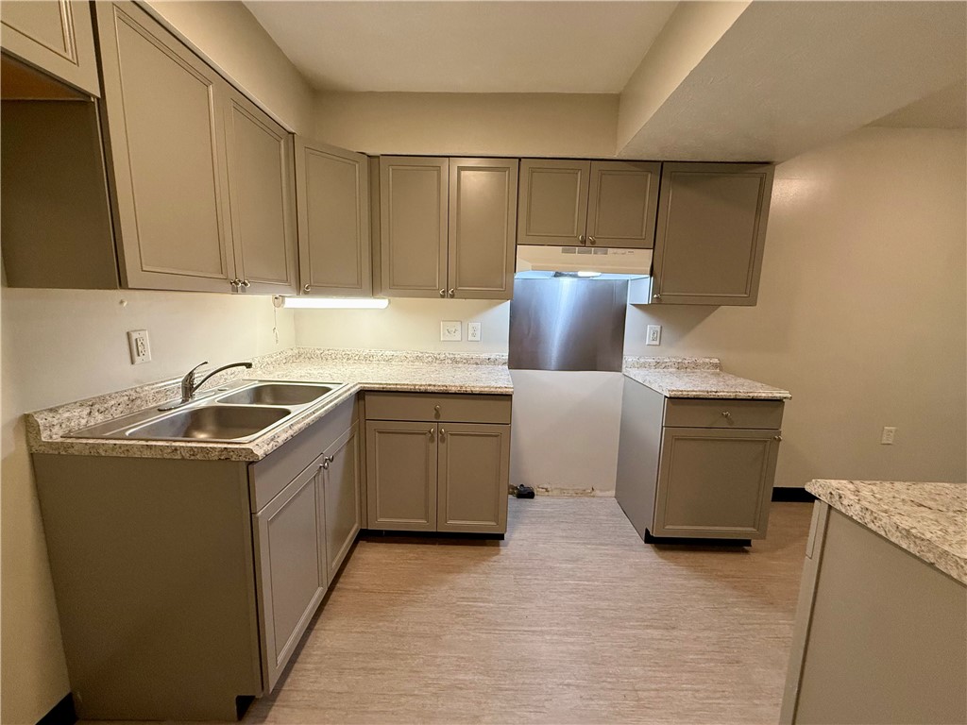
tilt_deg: -7.9
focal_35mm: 14
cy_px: 362
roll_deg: -0.1
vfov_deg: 85.7
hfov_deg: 102.1
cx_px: 484
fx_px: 391
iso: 250
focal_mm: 2.22
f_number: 2.2
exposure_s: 1/120
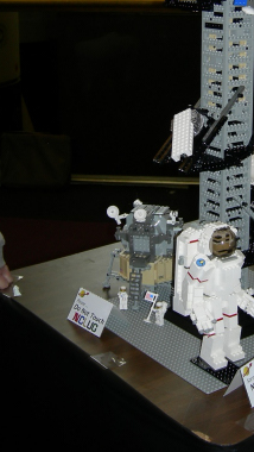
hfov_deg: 18.0
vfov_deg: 31.2
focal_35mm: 66
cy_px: 106
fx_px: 790
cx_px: 221
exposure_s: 1/60.1
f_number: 2.7
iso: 64
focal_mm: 7.5
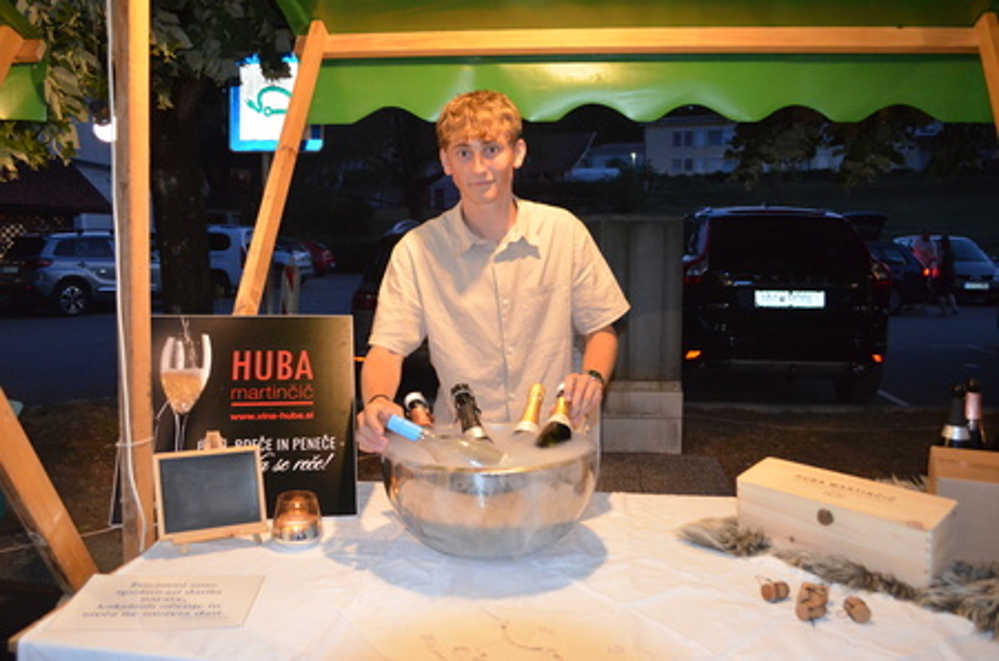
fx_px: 831
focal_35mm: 30
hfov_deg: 62.0
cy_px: 330
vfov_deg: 43.4
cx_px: 500
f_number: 3.8
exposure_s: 1/60
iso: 3200
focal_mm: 20
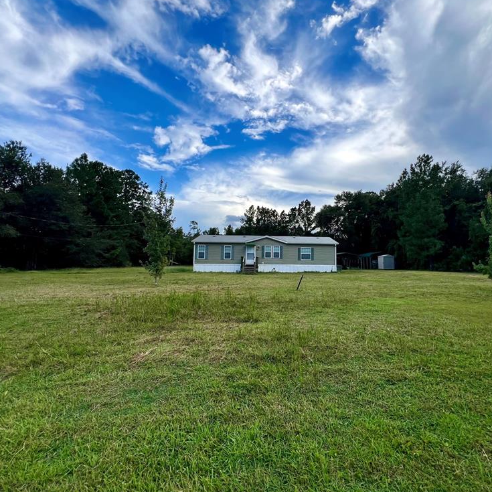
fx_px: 257
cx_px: 284
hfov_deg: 86.8
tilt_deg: +5.1
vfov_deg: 87.4
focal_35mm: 16
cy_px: 237
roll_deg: -0.4
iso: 32
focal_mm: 1.57
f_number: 1.8
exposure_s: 1/809
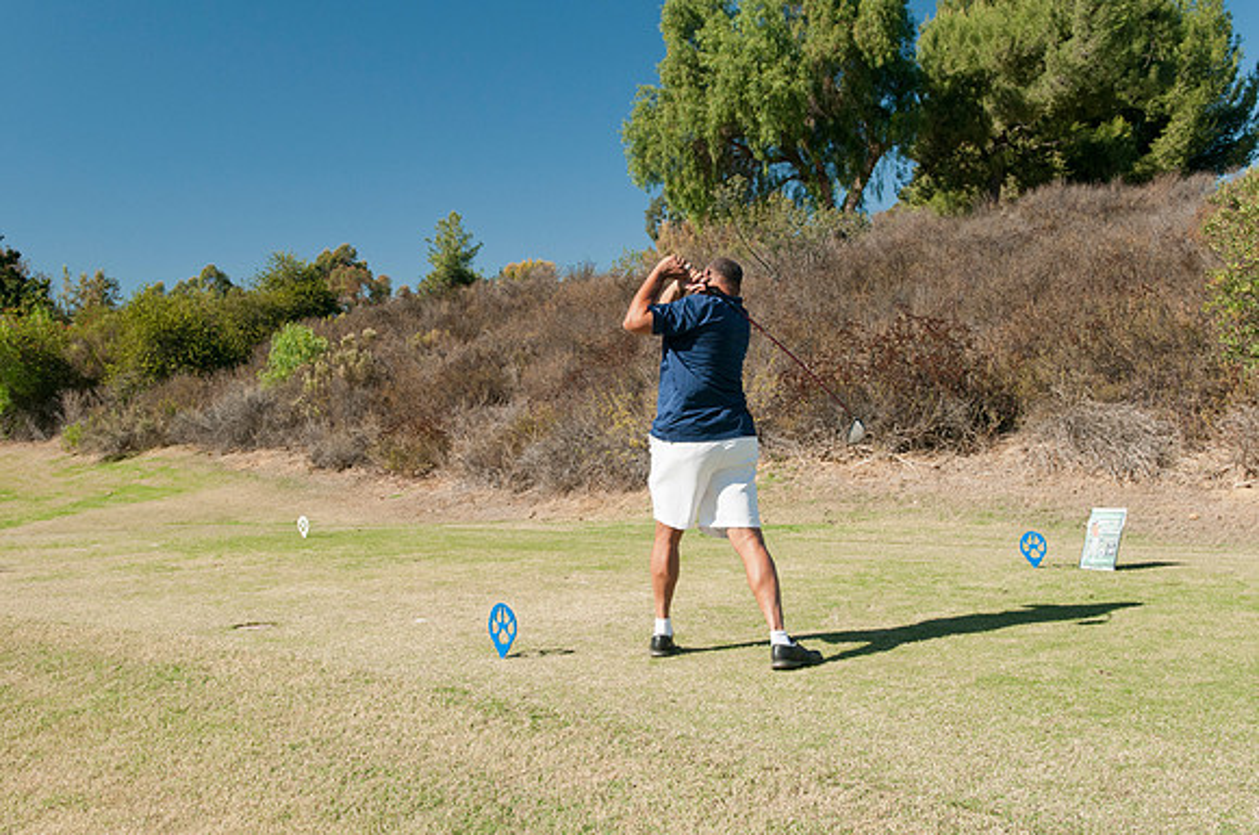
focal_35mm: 36
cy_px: 418
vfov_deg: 36.8
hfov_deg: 53.2
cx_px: 630
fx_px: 1257
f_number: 8
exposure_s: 1/250
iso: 400
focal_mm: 24
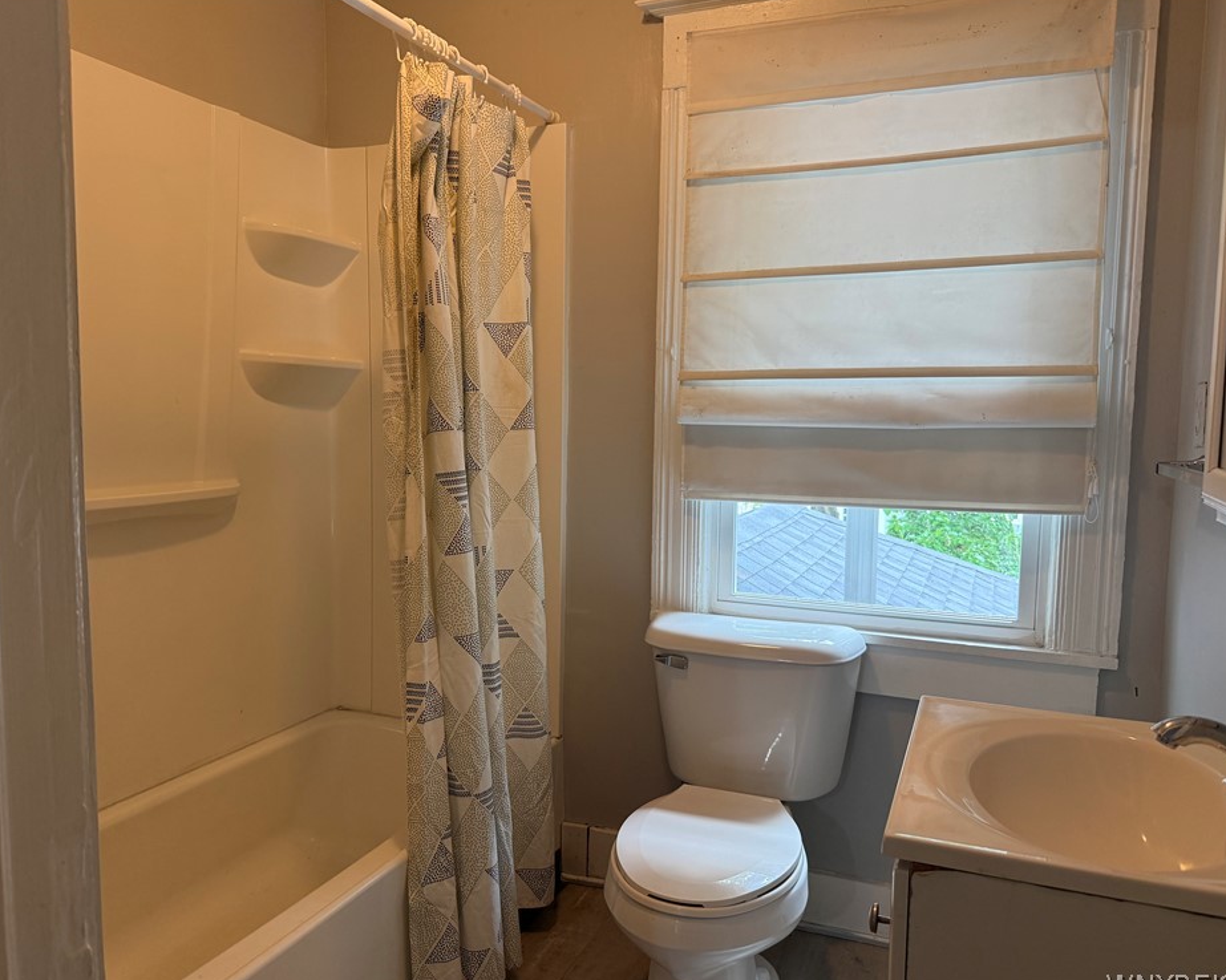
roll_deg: -0.3
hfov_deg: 65.9
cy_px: 498
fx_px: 943
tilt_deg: -4.3
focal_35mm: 26
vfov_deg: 54.9
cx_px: 565
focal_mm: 6.76
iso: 200
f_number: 1.78
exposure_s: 1/60
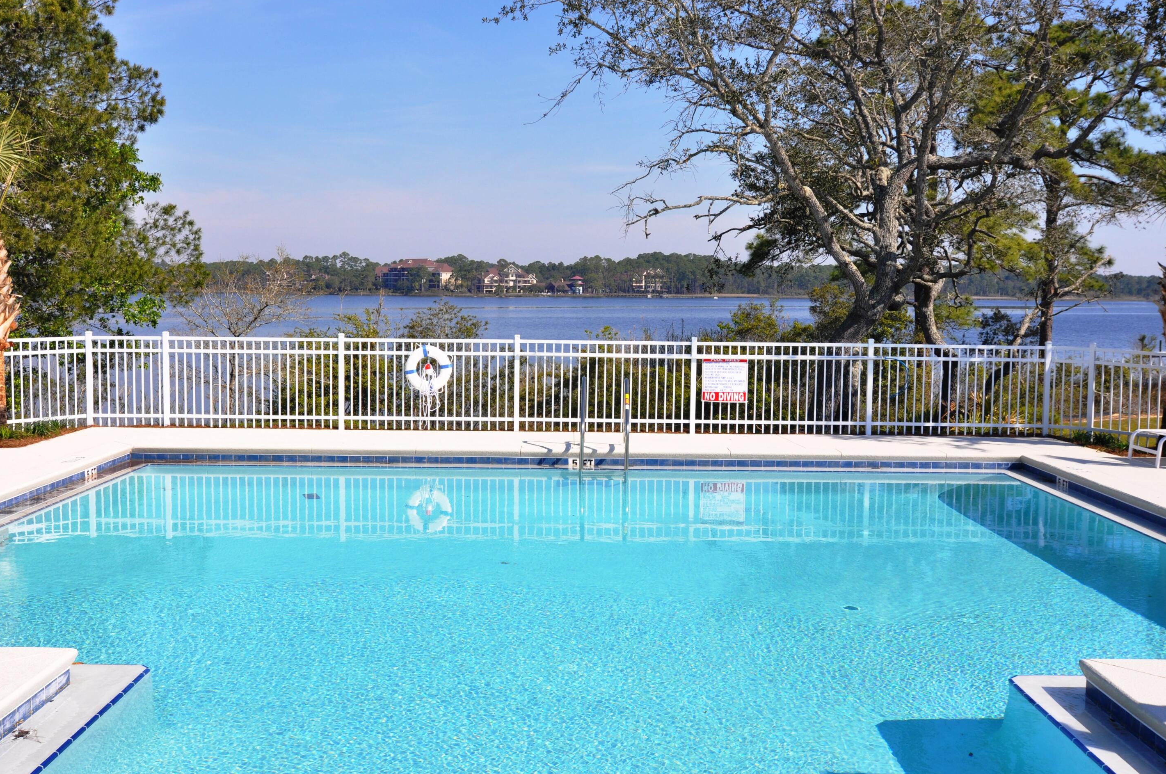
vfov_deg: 35.0
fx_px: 1229
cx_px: 565
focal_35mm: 38
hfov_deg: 50.7
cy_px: 385
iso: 200
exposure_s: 1/400
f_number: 10
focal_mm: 24
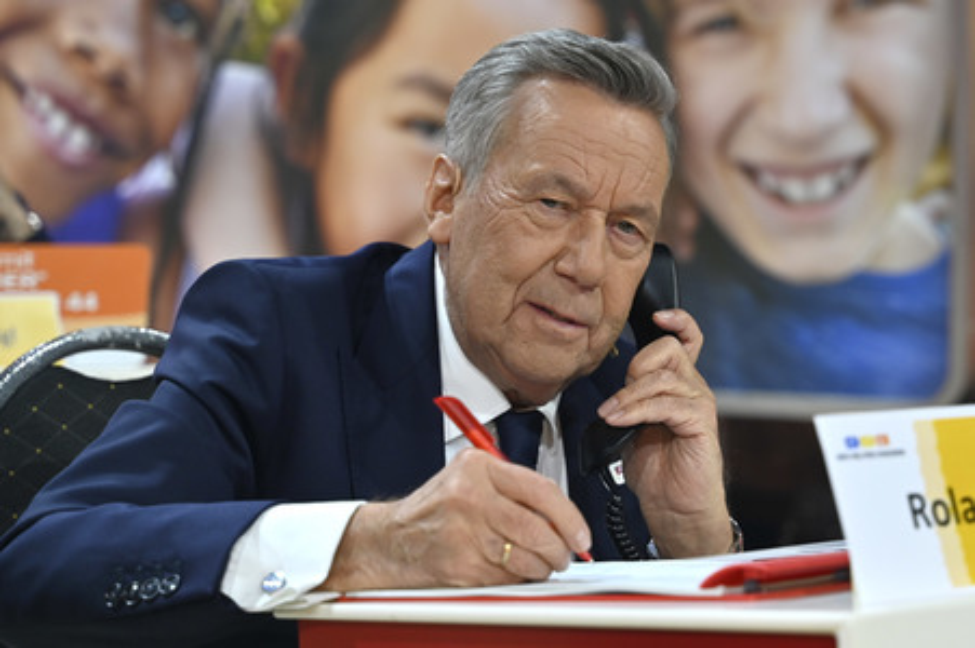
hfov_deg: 27.0
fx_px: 2030
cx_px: 488
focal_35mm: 75
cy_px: 324
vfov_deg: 18.2
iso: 800
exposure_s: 1/200
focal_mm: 75
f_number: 4
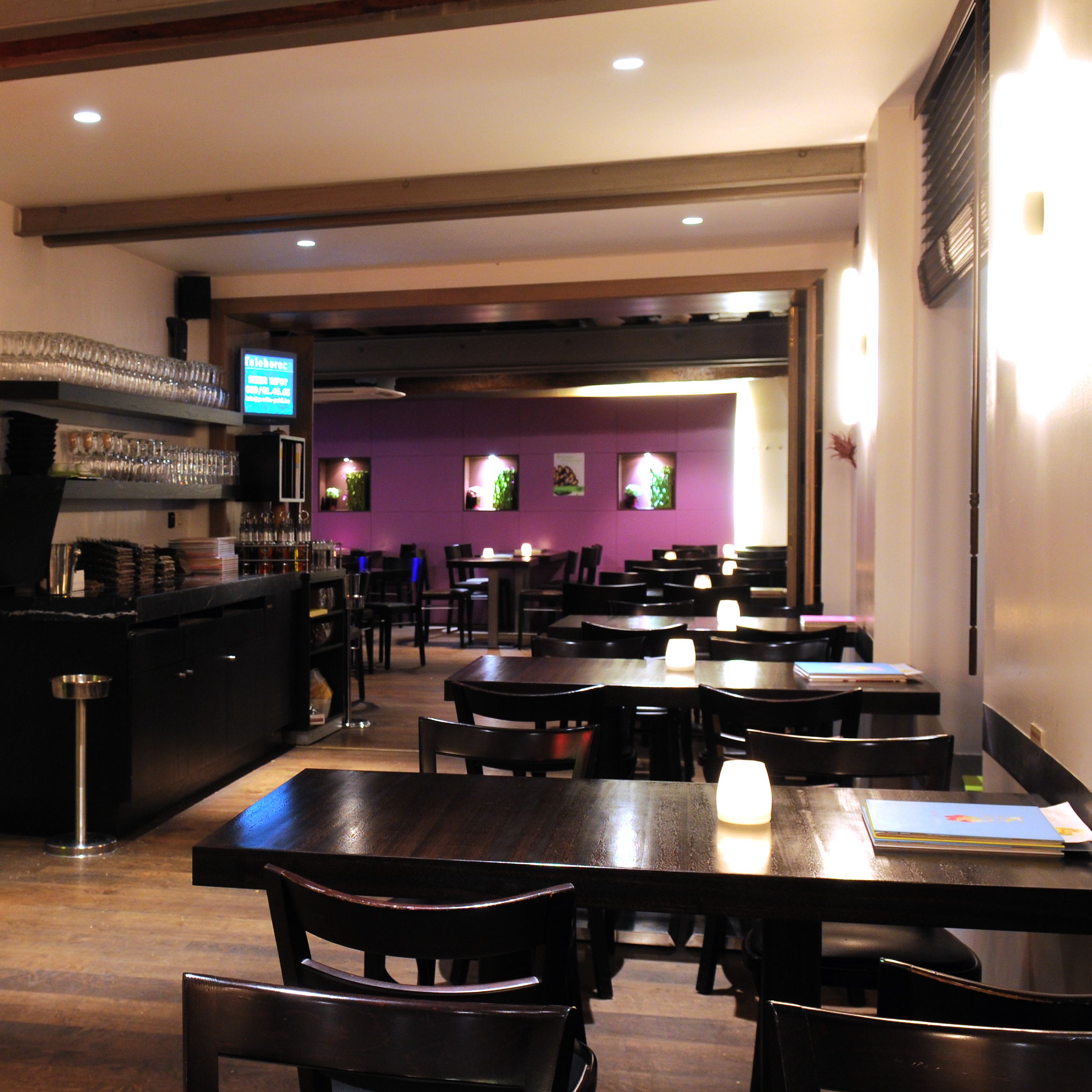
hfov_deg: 41.5
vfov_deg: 42.8
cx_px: 263
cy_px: 544
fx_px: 1392
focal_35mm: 39
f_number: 5
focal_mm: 20
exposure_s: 1/1.6
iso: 400
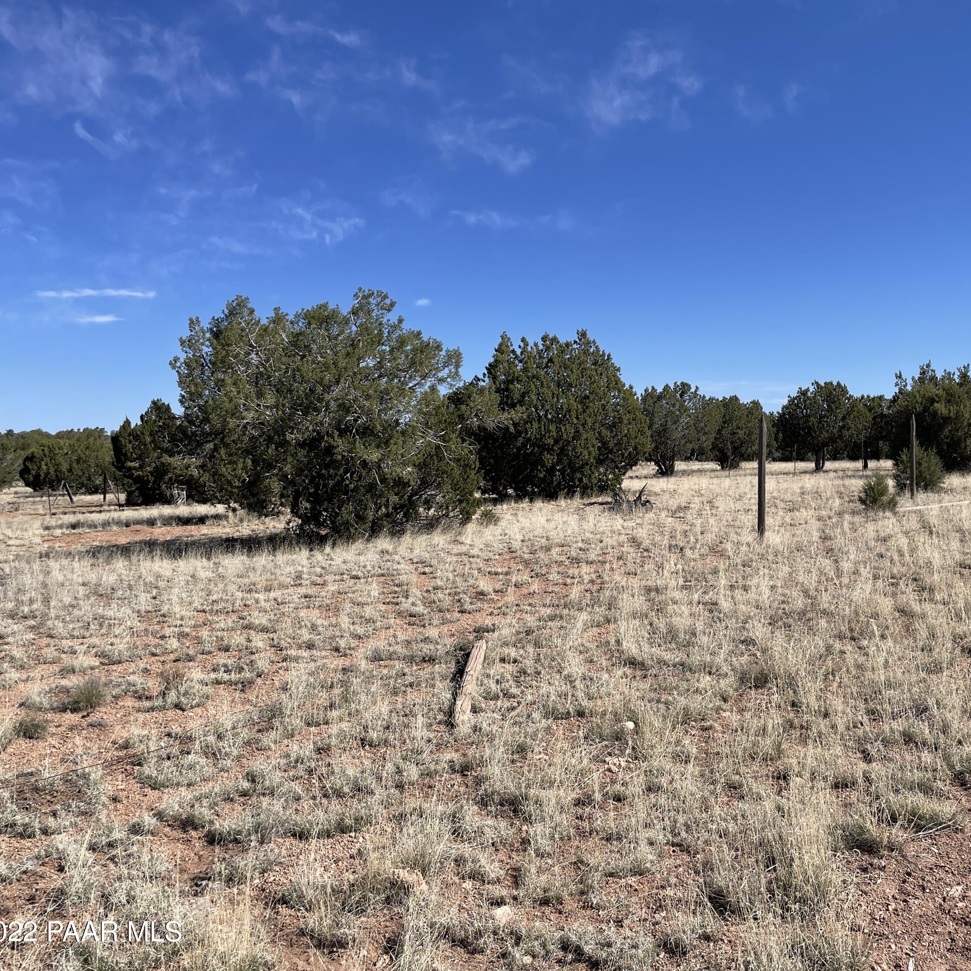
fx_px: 984
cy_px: 486
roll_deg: +0.6
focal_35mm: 31
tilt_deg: -0.4
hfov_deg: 52.0
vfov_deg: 52.5
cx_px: 609
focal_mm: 4.2
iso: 32
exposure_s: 1/4831
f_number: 1.6
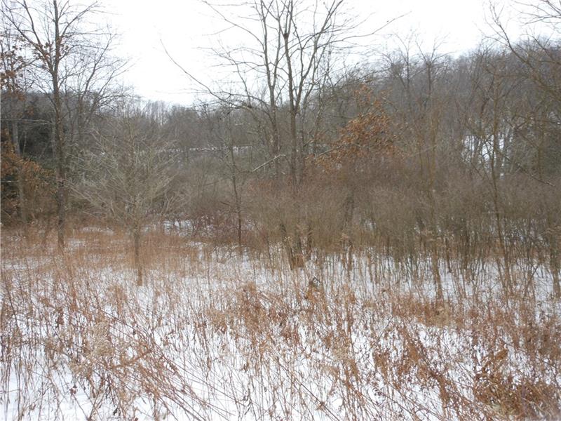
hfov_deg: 63.4
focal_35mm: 28
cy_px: 210
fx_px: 454
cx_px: 280
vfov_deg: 49.7
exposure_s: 1/60
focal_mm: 5
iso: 80
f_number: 3.7
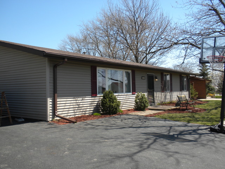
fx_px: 240
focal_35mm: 37
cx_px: 112
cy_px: 84
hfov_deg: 50.1
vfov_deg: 38.7
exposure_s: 1/493
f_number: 3.5
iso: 64
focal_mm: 6.6
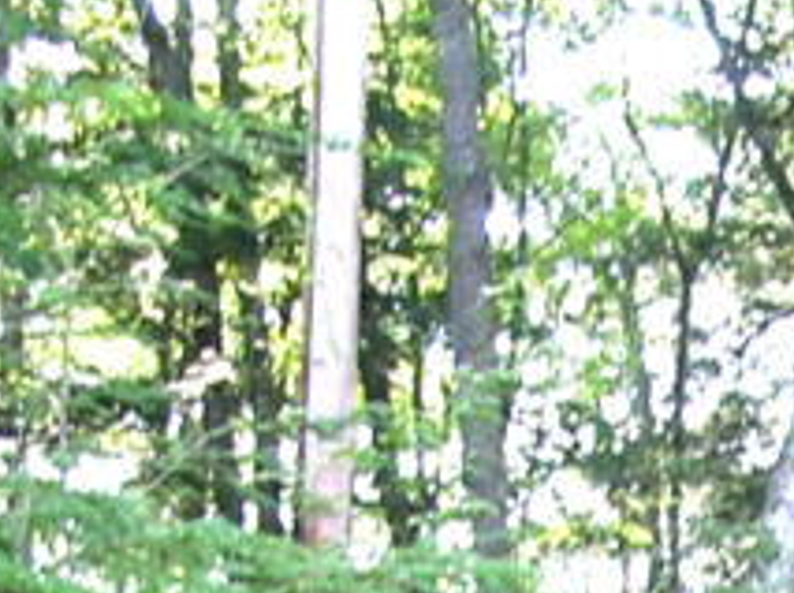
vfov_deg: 7.7
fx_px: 4190
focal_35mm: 183
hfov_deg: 10.3
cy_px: 1264
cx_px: 1312
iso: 100
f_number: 2.8
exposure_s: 1/29.4
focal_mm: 5.8
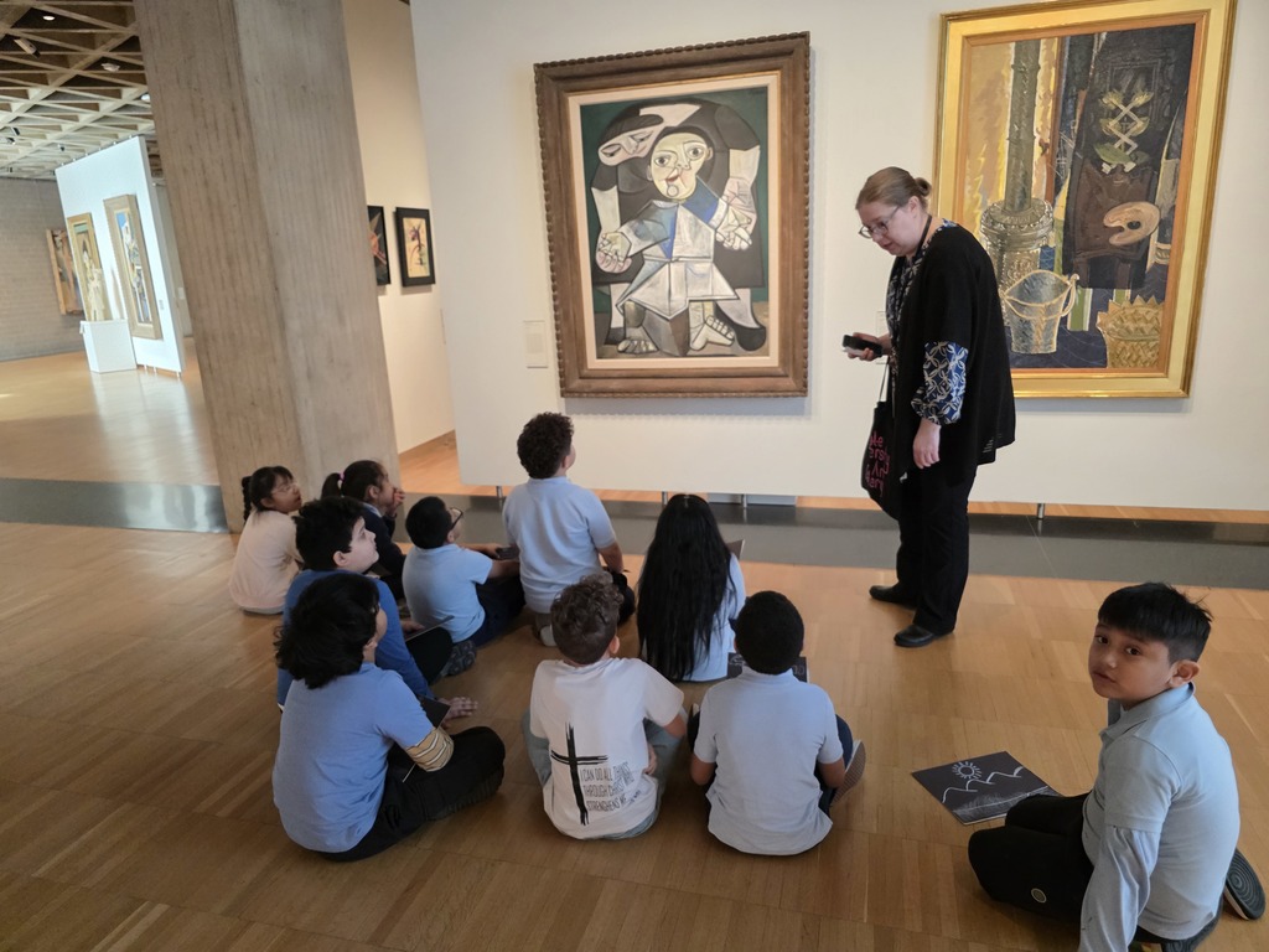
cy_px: 476
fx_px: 843
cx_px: 634
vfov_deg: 58.9
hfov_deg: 73.9
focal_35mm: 23
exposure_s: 1/120
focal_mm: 6.3
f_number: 1.7
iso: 1000
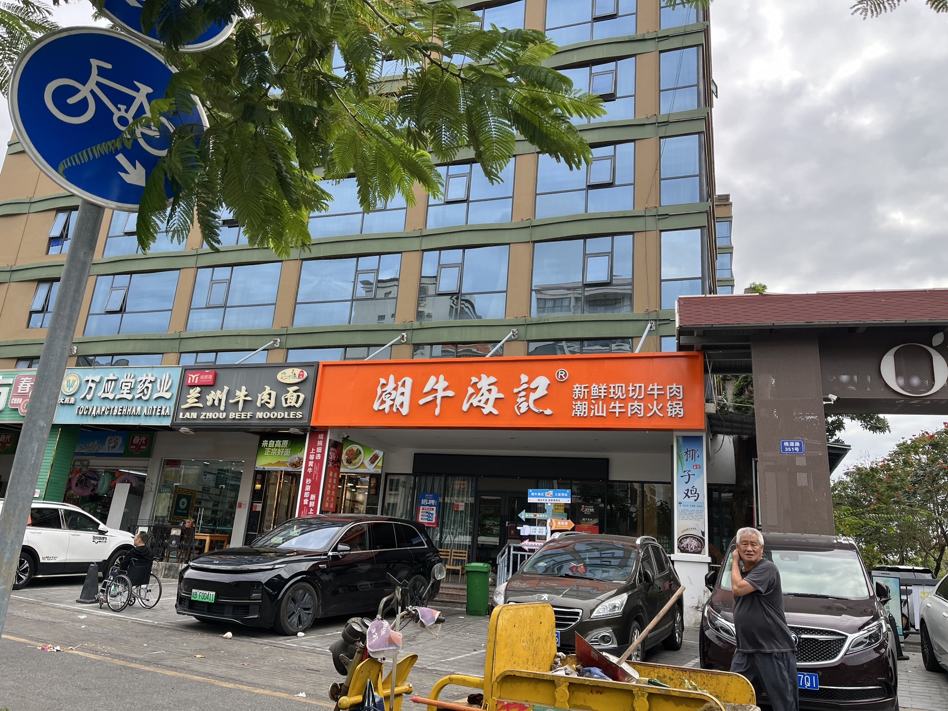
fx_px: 712
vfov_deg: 53.1
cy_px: 356
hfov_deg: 67.3
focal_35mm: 26
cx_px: 474
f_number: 1.6
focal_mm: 5.1
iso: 50
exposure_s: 1/577
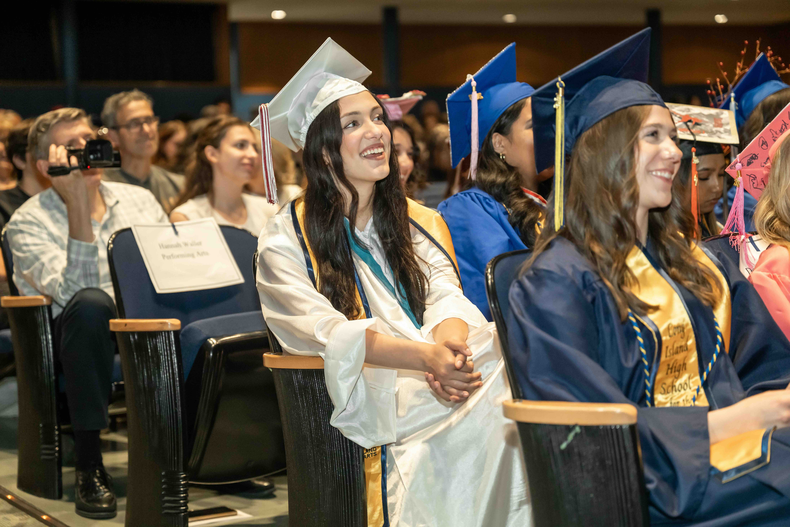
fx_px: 1536
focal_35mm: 70
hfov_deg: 28.8
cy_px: 264
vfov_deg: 19.5
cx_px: 395
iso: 1600
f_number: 3.2
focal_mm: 70
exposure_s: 1/250
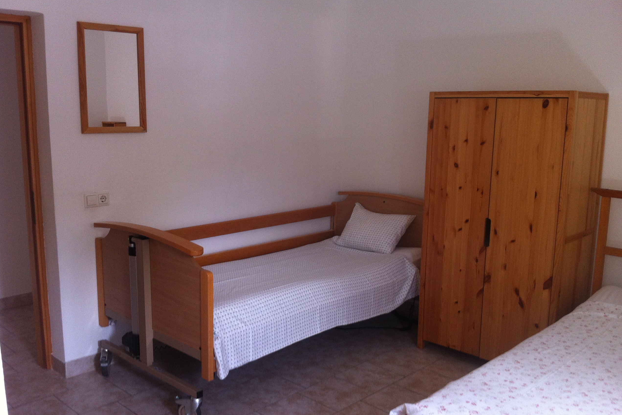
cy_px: 224
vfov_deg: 35.9
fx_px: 639
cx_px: 313
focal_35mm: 37
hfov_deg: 51.9
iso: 80
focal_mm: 3.85
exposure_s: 1/20
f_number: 2.8
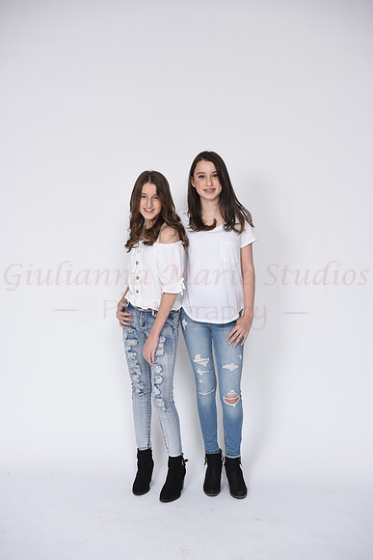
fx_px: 745
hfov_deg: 28.1
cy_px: 280
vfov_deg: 41.1
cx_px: 186
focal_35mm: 48
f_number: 8
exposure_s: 1/100
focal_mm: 48
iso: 160
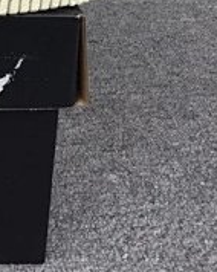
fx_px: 877
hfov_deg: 12.7
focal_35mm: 109
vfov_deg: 17.0
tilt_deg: -19.5
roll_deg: +0.5
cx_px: -182
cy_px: -34
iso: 25
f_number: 2.4
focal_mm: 3.3
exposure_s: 1/188
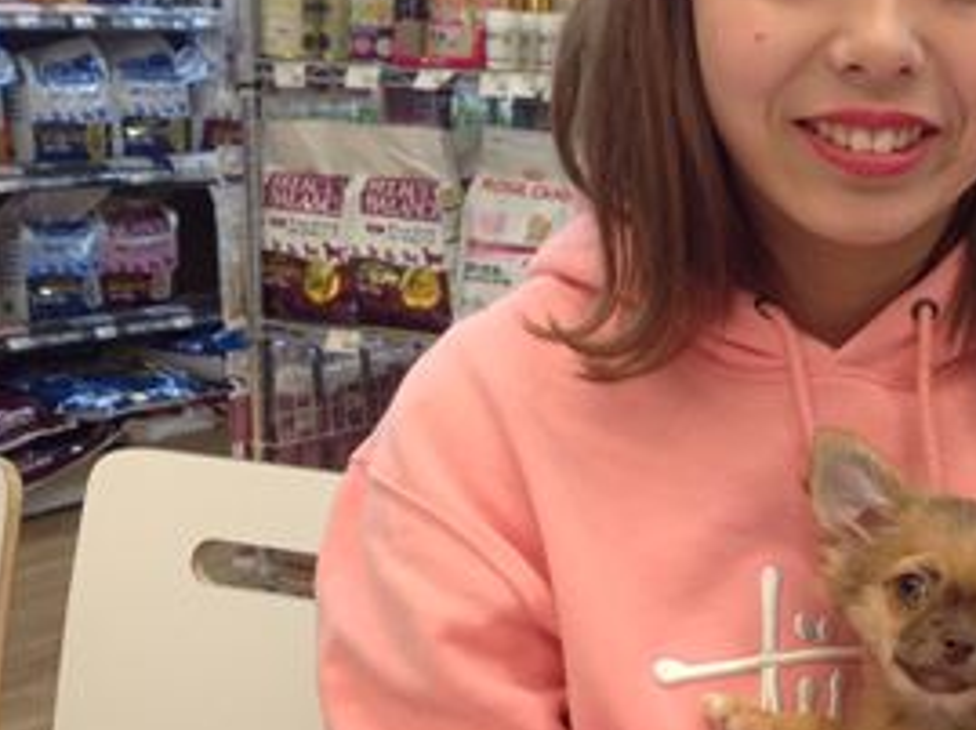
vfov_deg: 18.8
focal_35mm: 78
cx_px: 885
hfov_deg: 24.3
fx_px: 2196
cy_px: 407
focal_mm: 4.28
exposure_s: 1/40
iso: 64
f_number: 2.4
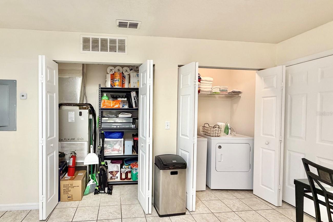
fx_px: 167
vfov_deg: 67.4
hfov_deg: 89.0
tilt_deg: -0.9
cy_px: 113
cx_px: 135
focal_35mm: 18
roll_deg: +0.2
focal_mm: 2.22
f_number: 2.2
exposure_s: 1/60
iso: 320
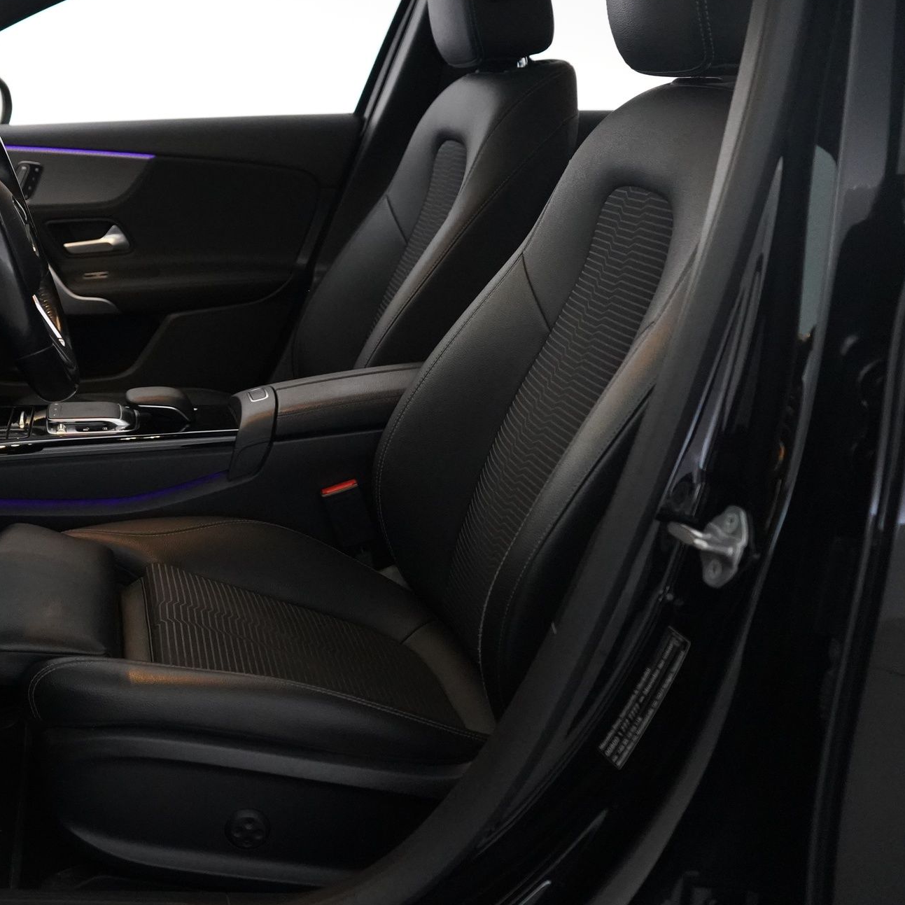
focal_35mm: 46
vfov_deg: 36.6
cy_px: 338
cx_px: 64
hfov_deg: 34.4
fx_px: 1361
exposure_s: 1/160
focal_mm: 28
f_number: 3.5
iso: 8000
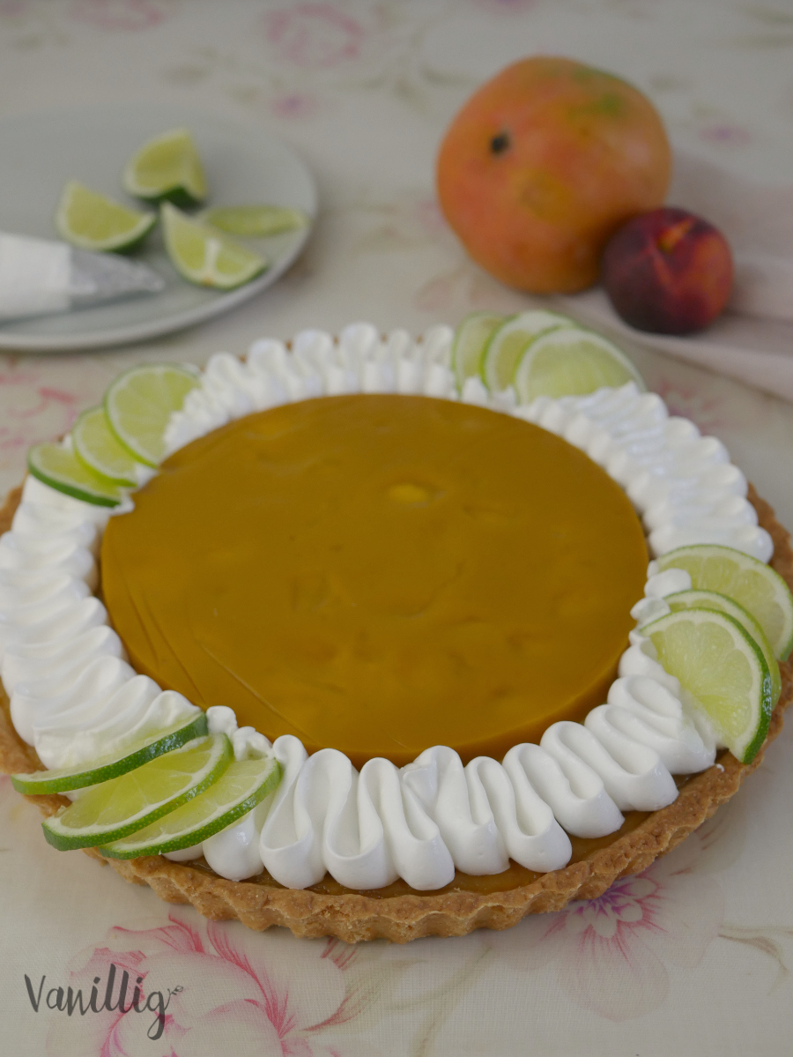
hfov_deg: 29.1
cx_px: 396
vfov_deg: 38.2
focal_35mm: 50
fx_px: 1526
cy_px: 528
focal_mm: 25
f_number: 3.2
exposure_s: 1/400
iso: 1000
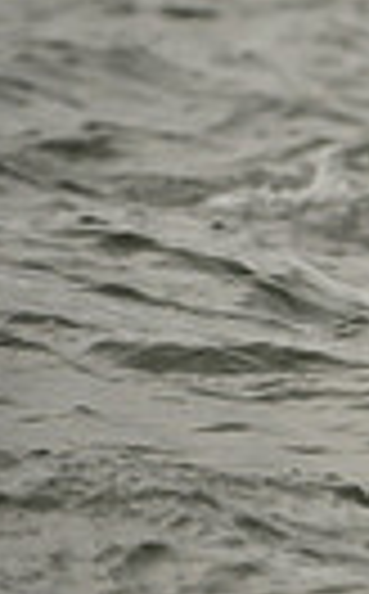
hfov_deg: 0.9
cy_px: 47
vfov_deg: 1.4
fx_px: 23950
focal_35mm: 1482
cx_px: 1287
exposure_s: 1/1250
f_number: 6.3
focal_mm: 330
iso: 320
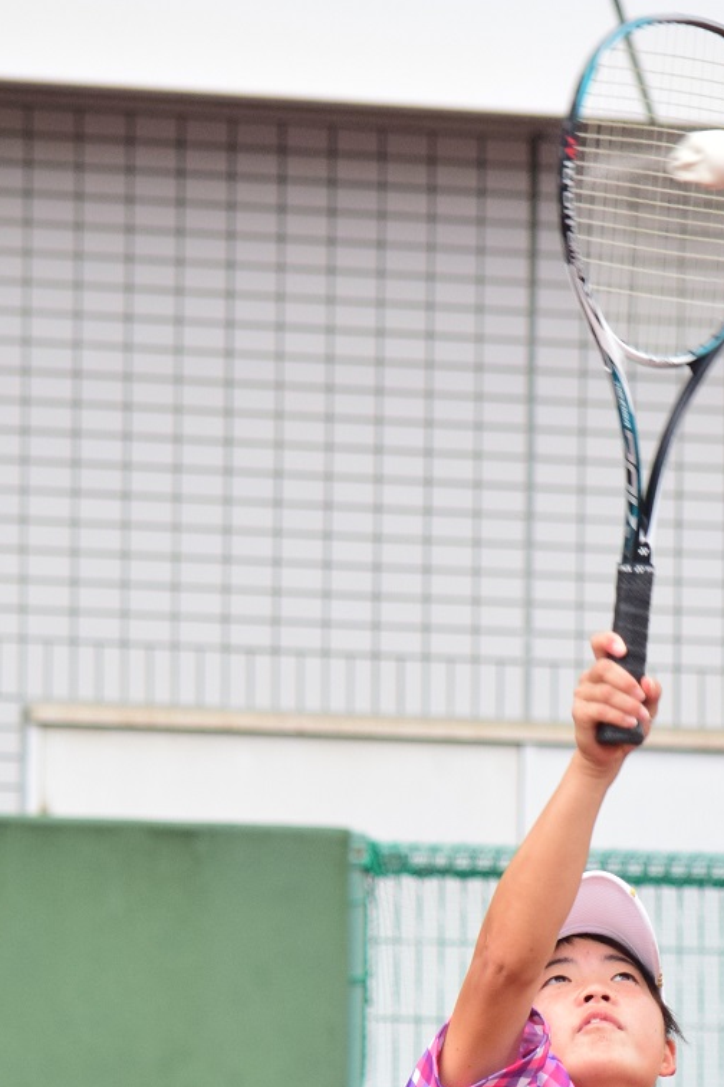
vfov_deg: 4.1
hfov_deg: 2.7
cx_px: 411
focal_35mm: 500
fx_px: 15082
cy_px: 1224
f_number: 4.8
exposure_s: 1/1250
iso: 800
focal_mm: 140
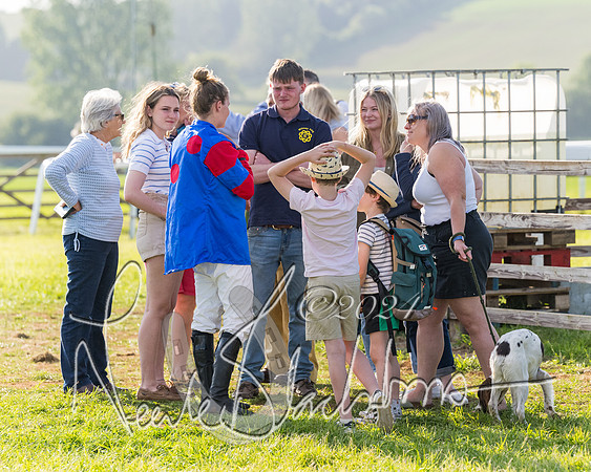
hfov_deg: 8.9
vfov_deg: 7.1
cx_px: 353
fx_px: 3786
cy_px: 269
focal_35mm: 217
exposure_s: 1/5000
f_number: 4
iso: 800
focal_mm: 145
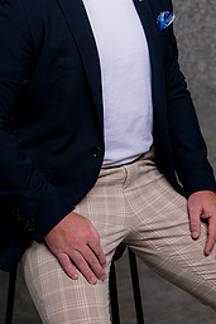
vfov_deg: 13.7
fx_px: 1343
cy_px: 44
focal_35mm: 149
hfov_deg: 9.2
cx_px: 111
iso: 100
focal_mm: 85
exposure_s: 1/200
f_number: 5
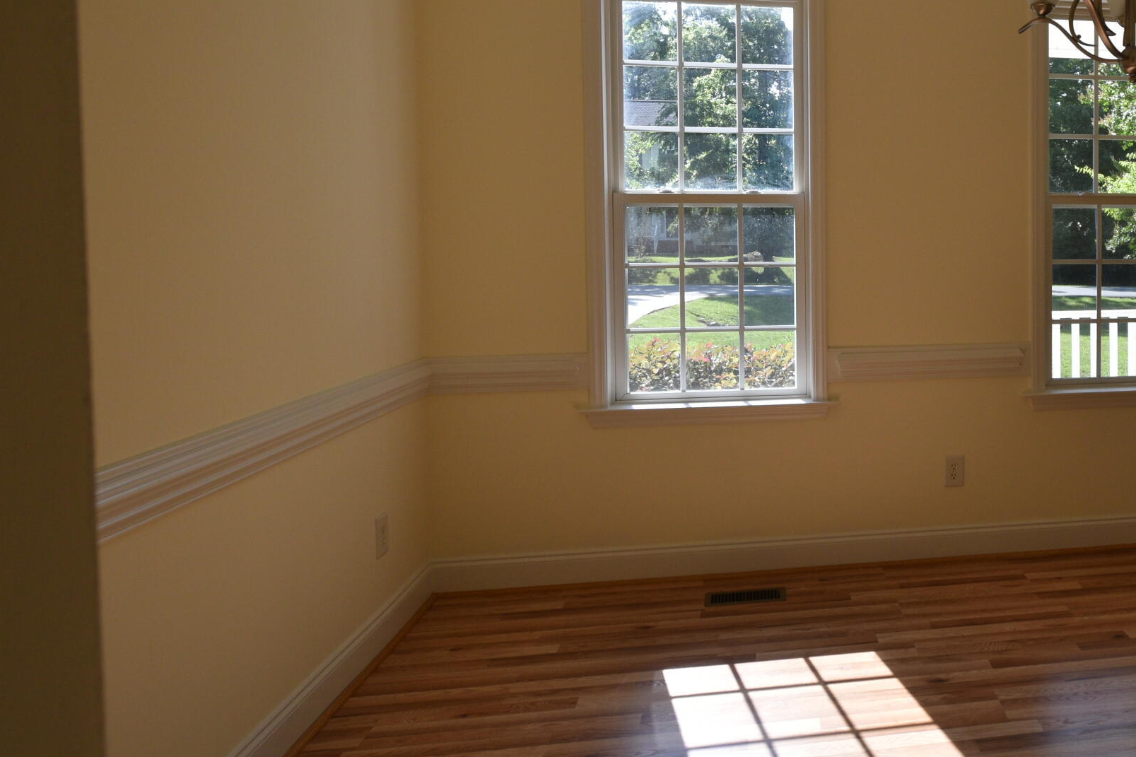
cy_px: 273
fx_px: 883
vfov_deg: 45.9
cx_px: 938
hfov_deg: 59.3
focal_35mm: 28
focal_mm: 10
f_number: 5.6
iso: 220
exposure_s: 1/250
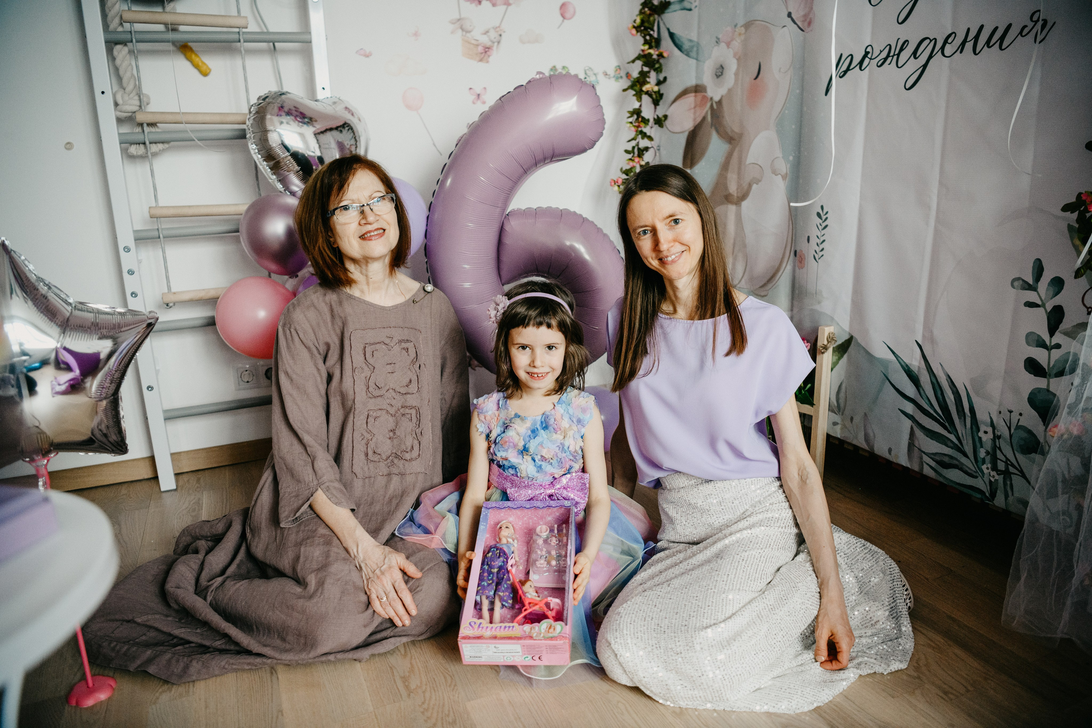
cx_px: 546
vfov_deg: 53.1
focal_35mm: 24
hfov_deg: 73.7
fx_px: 728
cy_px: 364
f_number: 3.2
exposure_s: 1/320
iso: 1250
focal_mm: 24
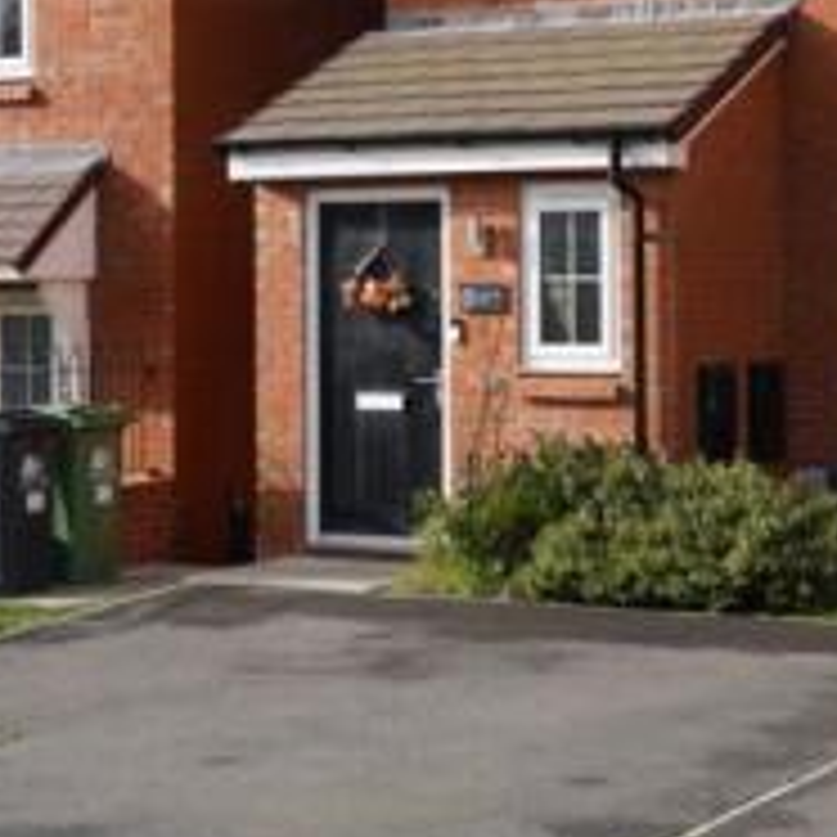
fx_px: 2544
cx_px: 356
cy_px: 223
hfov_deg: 18.7
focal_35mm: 93
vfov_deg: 18.6
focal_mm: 31
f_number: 8
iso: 400
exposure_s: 1/500
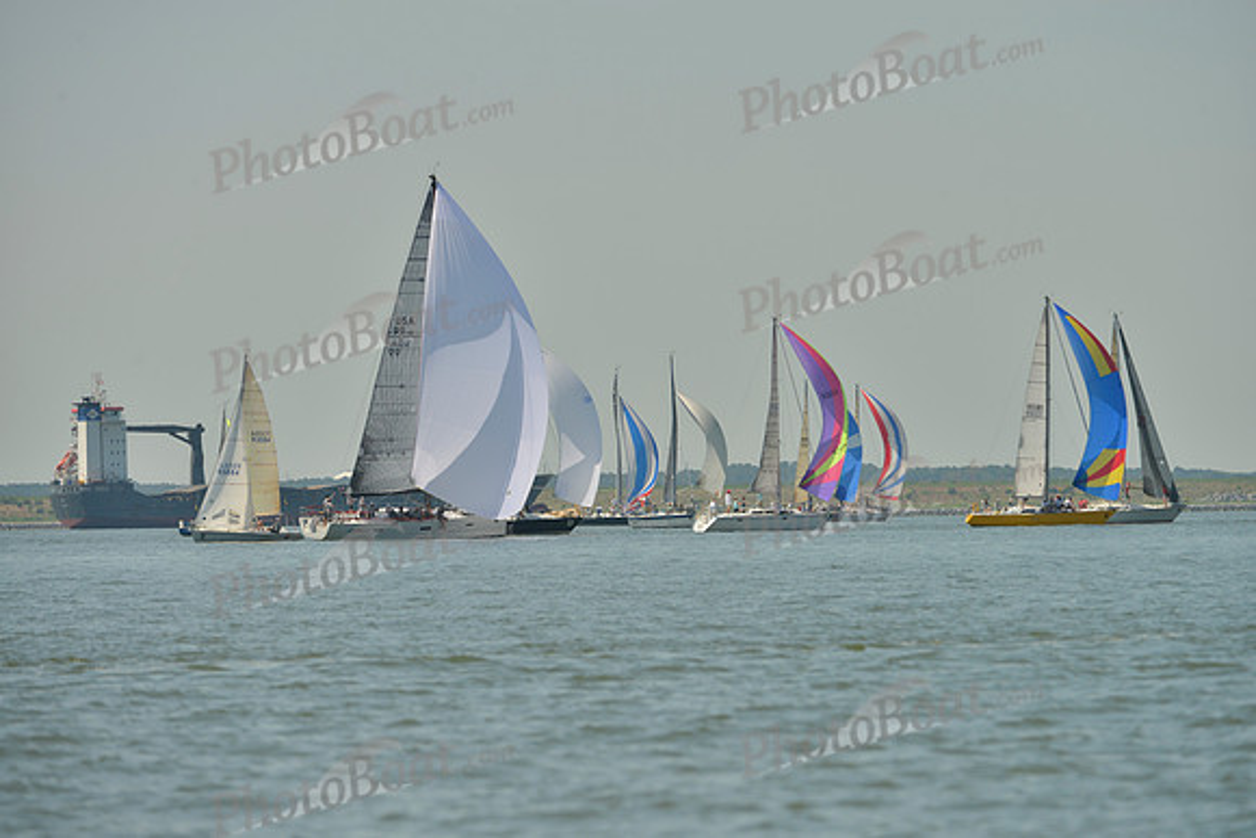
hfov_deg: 6.6
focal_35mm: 310
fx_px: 10818
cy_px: 419
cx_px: 628
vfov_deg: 4.4
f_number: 8
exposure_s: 1/1000
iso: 200
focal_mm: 310
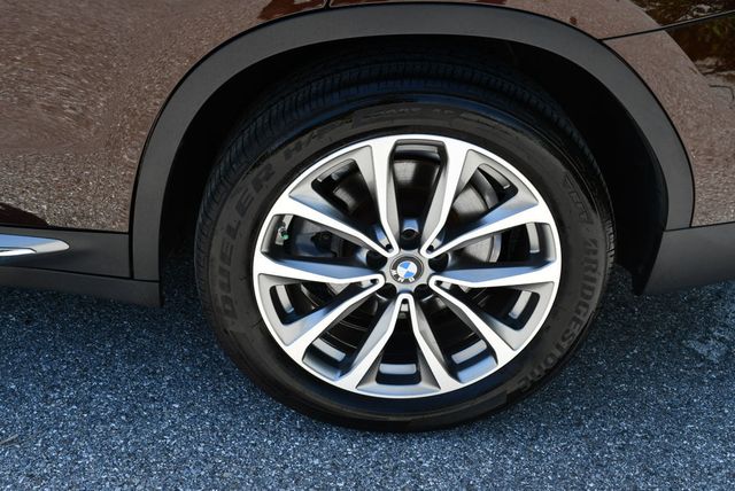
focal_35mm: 44
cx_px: 368
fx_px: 899
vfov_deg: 30.6
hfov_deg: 44.5
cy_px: 246
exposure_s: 1/250
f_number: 6.3
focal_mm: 22
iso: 200
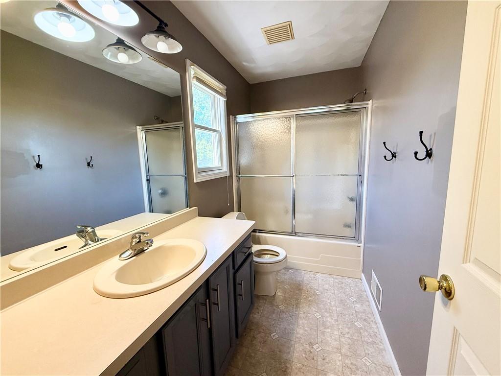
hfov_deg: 102.1
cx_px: 250
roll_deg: +1.7
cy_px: 188
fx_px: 203
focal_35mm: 14
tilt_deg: -7.5
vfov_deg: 85.7
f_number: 2.2
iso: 200
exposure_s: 1/120
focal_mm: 2.22
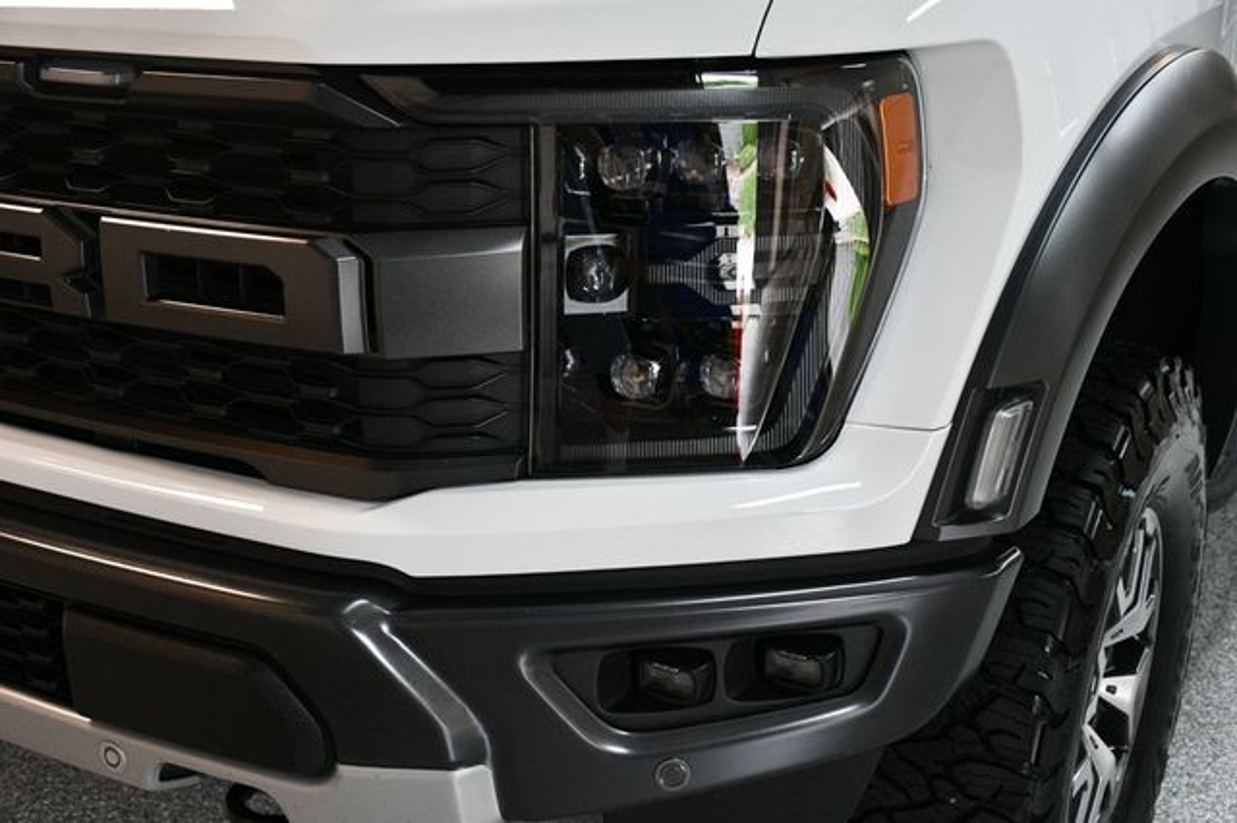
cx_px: 618
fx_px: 1648
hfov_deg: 41.1
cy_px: 412
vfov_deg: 28.0
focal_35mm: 48
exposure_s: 1/125
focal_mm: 32
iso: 1600
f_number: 4
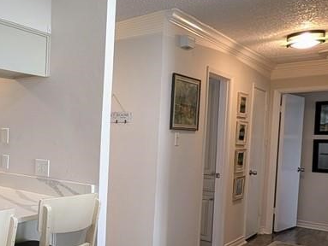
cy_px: 152
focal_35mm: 32
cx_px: -60
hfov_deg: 40.8
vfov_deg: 43.9
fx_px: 303
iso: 133
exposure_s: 1/60
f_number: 1.7
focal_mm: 2.02
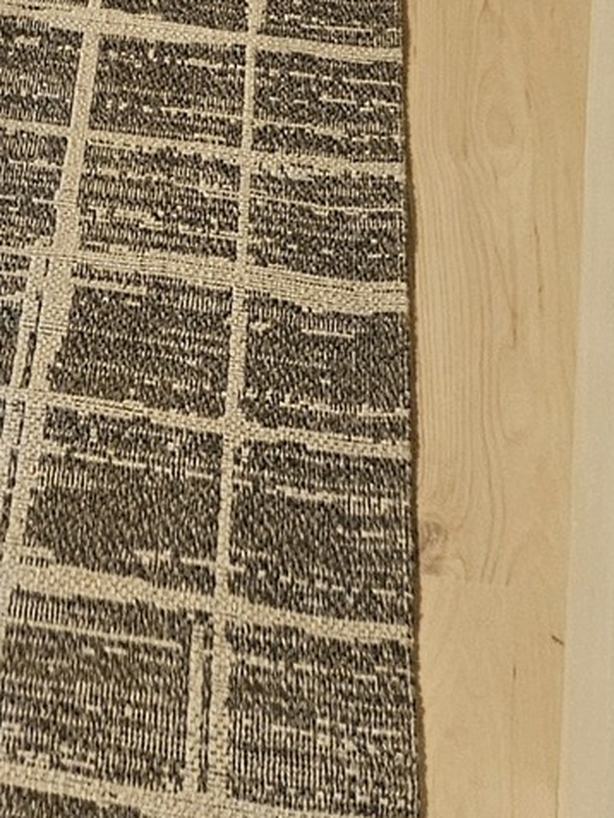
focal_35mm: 111
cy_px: -979
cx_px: -206
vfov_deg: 13.9
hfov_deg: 12.9
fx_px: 2624
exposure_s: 1/120
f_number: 1.8
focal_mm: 5.4
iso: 200
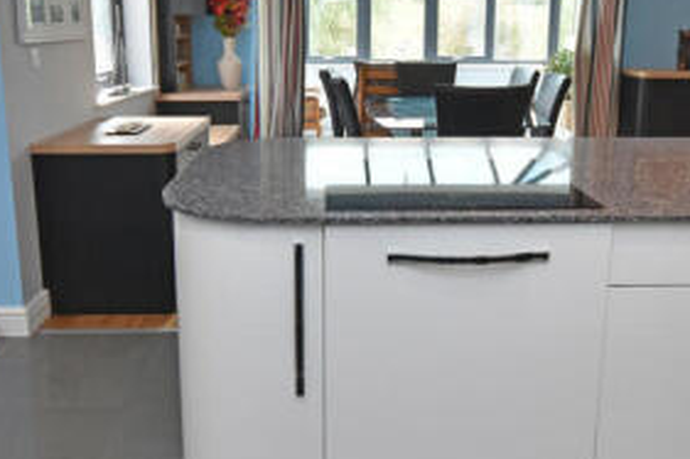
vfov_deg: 37.4
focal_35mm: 35
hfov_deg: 54.5
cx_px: 338
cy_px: 148
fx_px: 670
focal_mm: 10
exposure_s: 1/125
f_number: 5.6
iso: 800
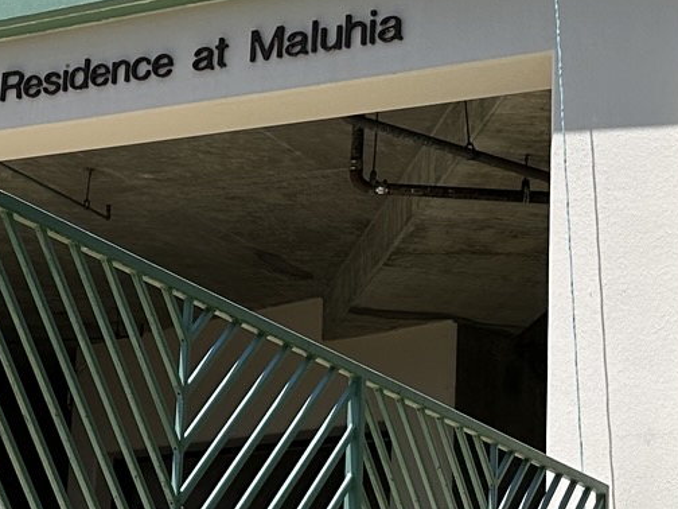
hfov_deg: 18.4
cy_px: 215
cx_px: -296
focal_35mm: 96
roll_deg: -7.7
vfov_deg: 15.4
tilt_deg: +14.1
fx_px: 1880
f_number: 1.78
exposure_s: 1/3472
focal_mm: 6.86
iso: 80
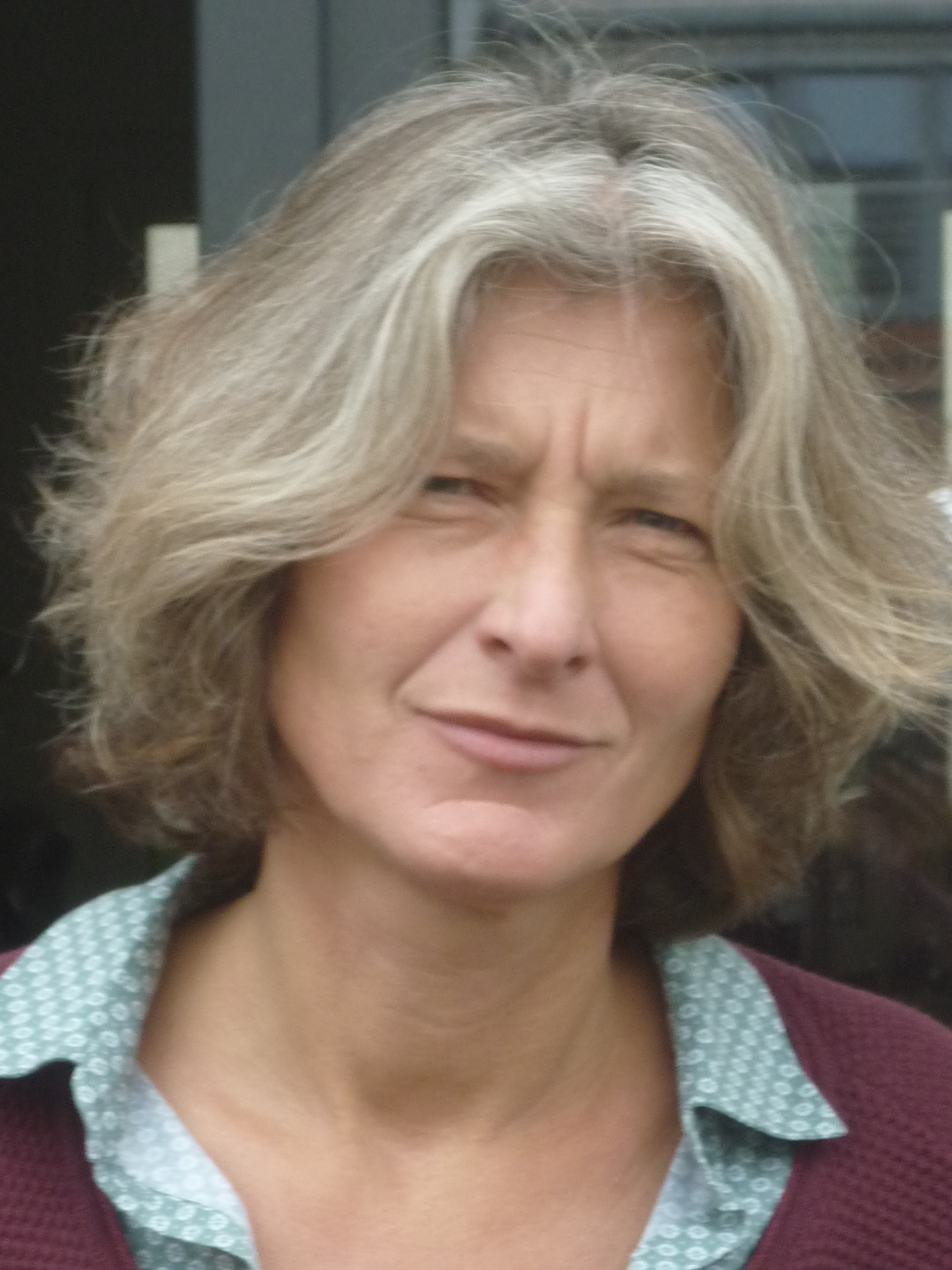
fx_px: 7517
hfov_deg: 7.2
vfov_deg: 9.7
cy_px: 635
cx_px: 476
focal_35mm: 205
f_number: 5.3
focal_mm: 19.1
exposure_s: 1/100
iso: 200
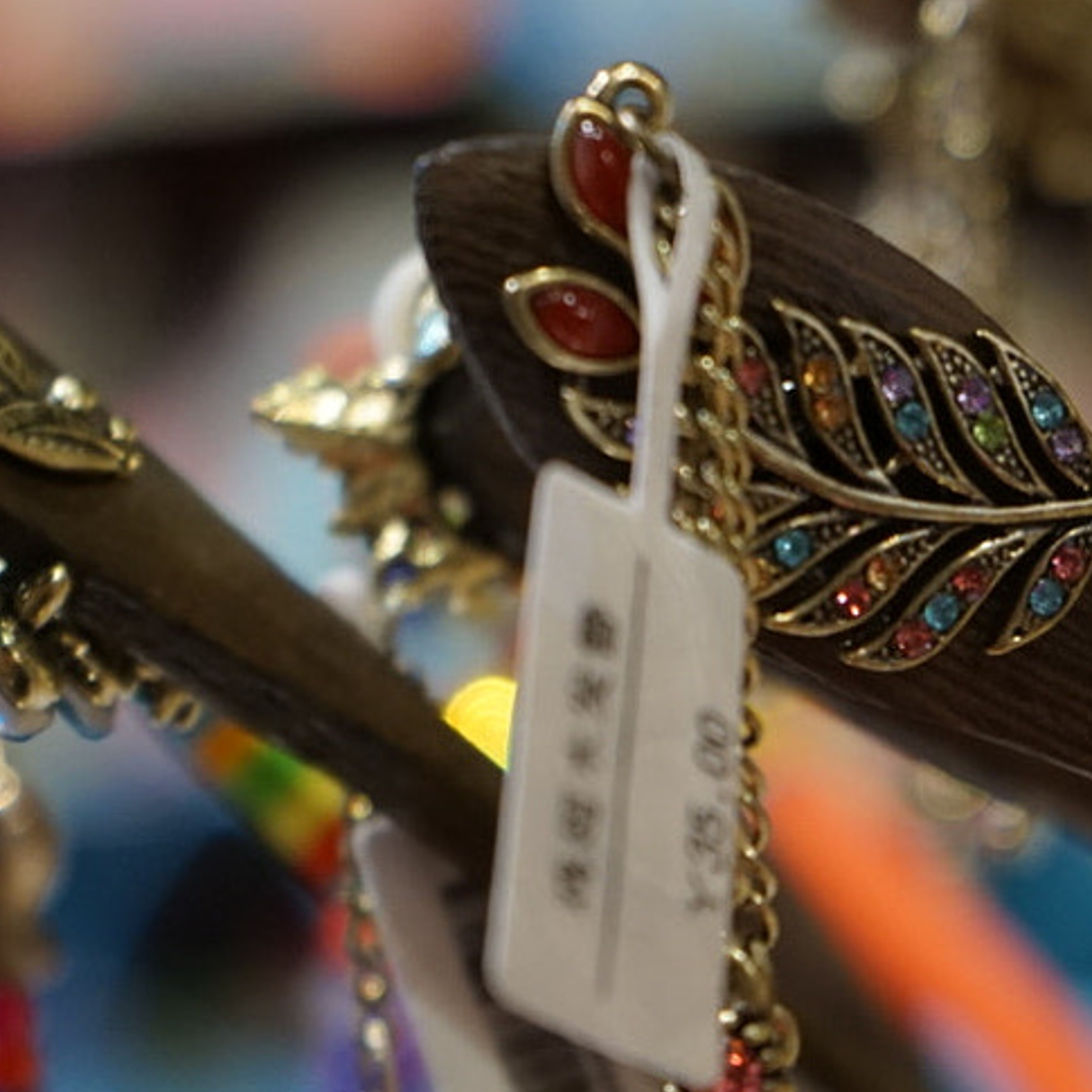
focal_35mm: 185
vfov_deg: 9.4
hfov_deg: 9.4
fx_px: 6603
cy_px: 706
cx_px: 1121
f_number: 5.6
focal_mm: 66
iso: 800
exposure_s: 1/80
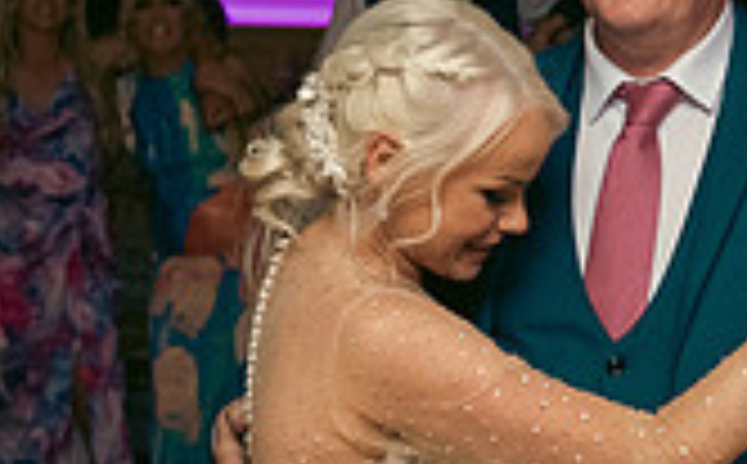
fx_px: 2540
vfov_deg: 10.4
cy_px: 223
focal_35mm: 125
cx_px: 639
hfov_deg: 16.6
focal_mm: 35
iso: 800
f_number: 3.5
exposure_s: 1/160
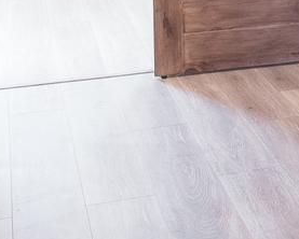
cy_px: -206
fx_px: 983
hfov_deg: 15.7
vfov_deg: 12.5
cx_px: 471
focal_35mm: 111
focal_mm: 16
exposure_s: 1/50
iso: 640
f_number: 6.3
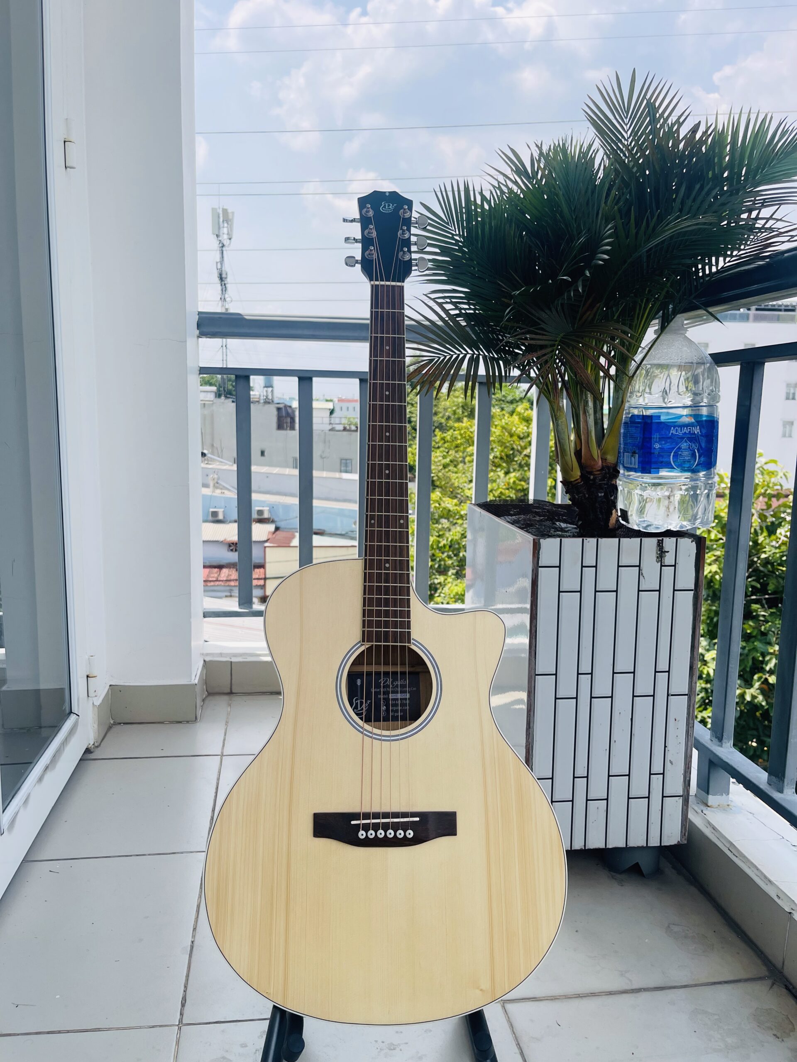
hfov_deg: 54.9
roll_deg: -0.8
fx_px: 767
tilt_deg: -9.7
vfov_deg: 69.4
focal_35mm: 25
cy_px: 531
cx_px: 398
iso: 50
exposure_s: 1/2924
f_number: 1.6
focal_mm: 5.1
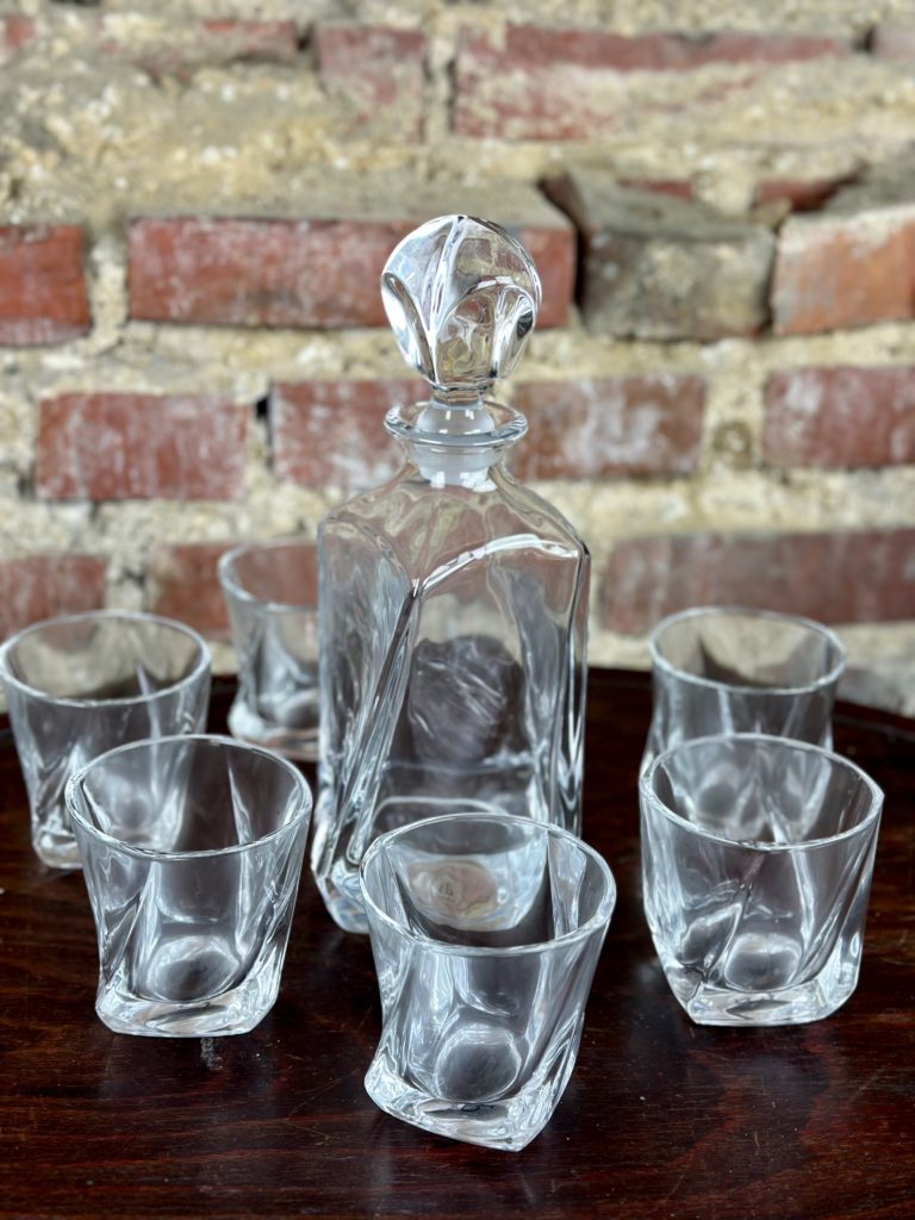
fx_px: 1692
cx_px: 458
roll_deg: -2.5
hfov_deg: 30.3
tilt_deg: -24.6
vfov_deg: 39.7
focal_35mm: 48
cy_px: 610
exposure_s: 1/100
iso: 80
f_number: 1.78
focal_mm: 6.86
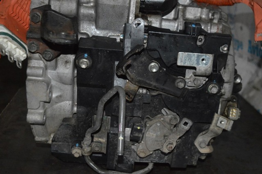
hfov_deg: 41.2
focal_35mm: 48
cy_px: 87
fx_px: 349
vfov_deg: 28.0
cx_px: 131
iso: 3200
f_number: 4.5
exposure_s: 1/60
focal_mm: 32
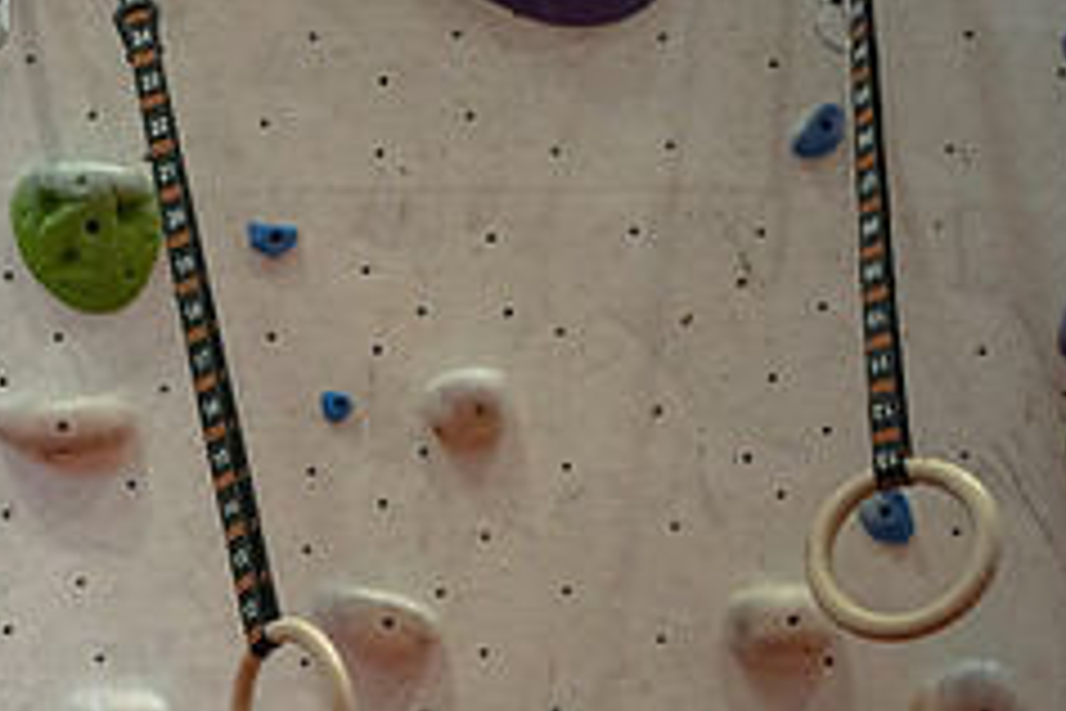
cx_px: -132
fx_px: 2754
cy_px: 614
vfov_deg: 14.6
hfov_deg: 20.8
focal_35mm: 93
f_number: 1.8
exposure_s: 1/1600
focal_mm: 35
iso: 5000
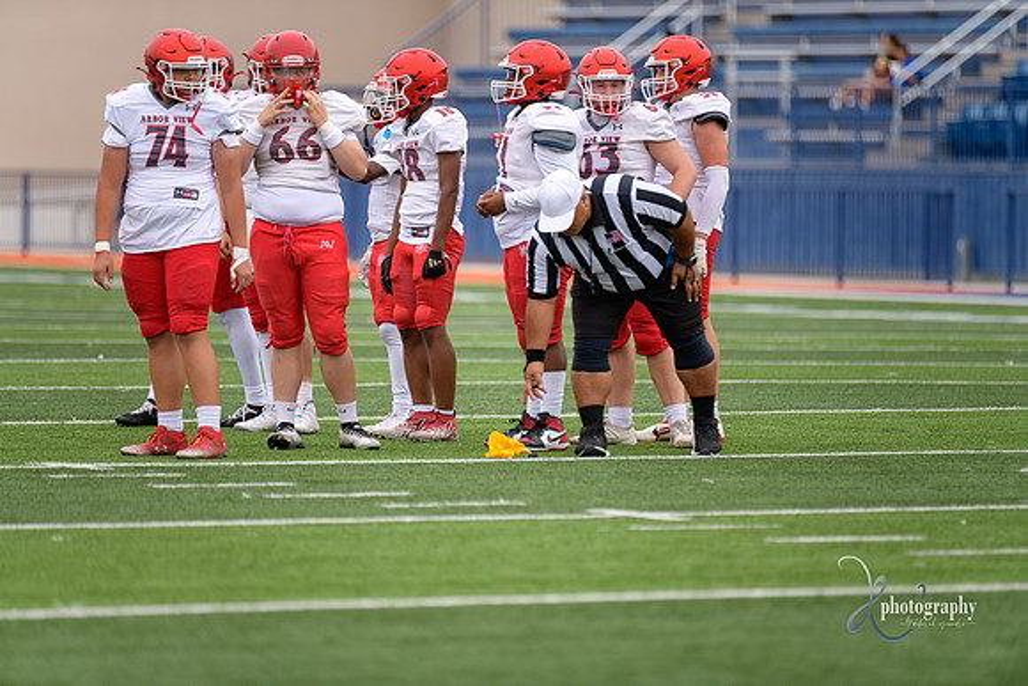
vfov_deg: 4.6
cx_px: 514
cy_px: 343
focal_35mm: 300
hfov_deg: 6.9
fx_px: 8568
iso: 640
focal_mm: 300
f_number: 2.8
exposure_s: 1/800
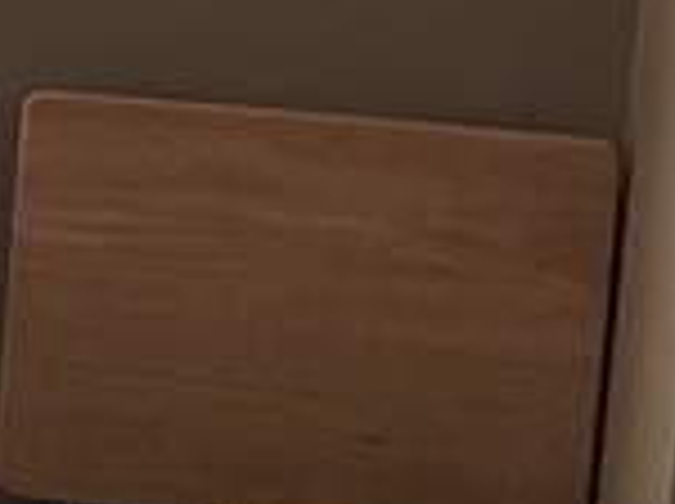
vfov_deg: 7.4
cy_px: -112
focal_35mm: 198
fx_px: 3855
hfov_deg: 8.7
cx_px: -1156
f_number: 1.8
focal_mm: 3
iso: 25
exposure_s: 1/120
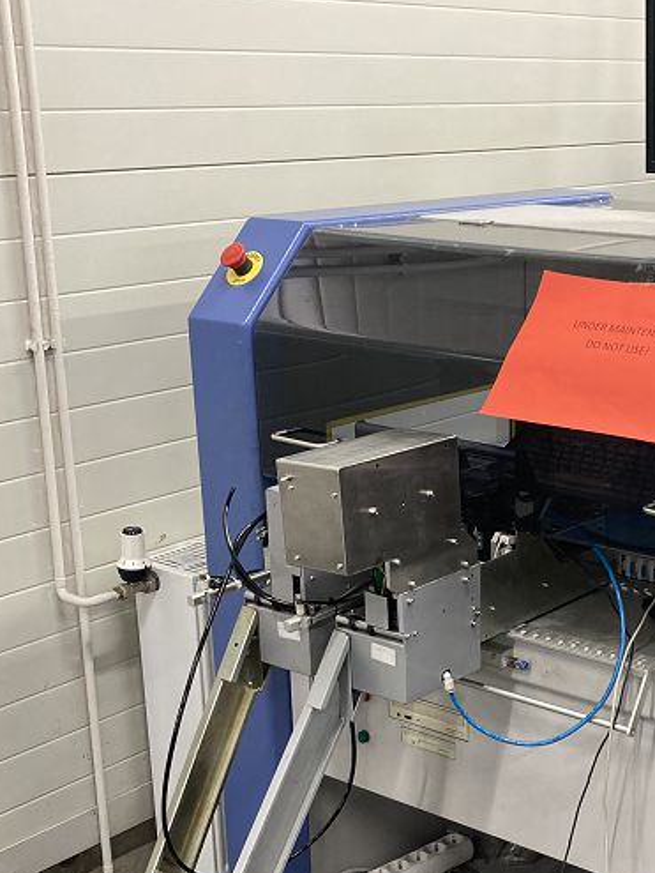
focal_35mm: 58
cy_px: 617
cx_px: 553
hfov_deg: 24.7
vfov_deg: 32.8
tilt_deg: -19.1
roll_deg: +0.2
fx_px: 1462
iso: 80
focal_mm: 3.99
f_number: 1.8
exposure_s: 1/50
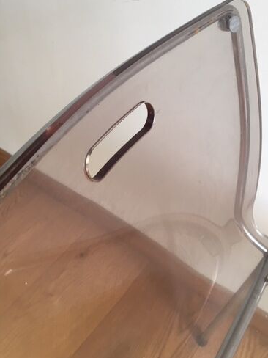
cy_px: 139
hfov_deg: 37.7
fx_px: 392
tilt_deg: -43.5
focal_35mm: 38
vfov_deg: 48.6
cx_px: 127
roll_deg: -3.6
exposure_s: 1/33
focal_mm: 4.15
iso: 25
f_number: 2.2
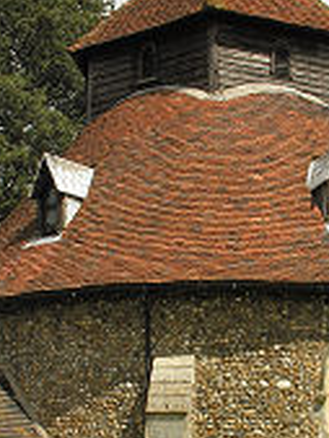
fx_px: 1202
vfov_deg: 20.6
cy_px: 295
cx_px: 198
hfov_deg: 15.6
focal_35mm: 95
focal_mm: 8.9
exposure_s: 1/208
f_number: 6.3
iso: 50
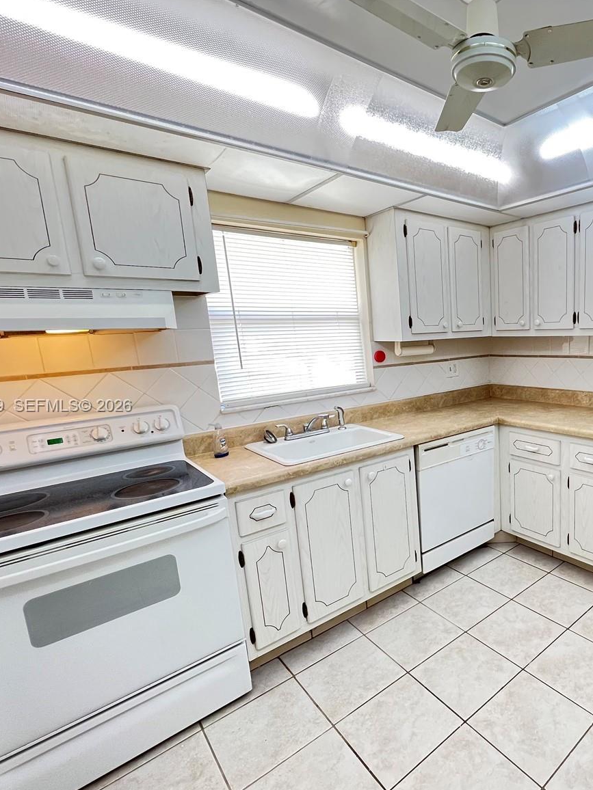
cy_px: 407
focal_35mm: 18
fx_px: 411
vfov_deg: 87.7
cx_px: 466
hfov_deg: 65.8
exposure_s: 1/120
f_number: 1.8
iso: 250
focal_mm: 1.57
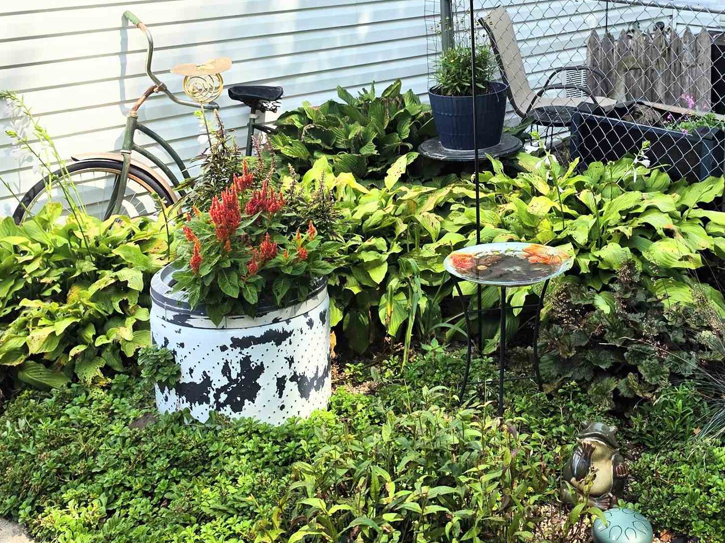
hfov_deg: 38.1
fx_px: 1026
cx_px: 526
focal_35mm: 49
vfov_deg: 29.2
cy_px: 134
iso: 64
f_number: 1.4
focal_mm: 6.5
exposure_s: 1/6806
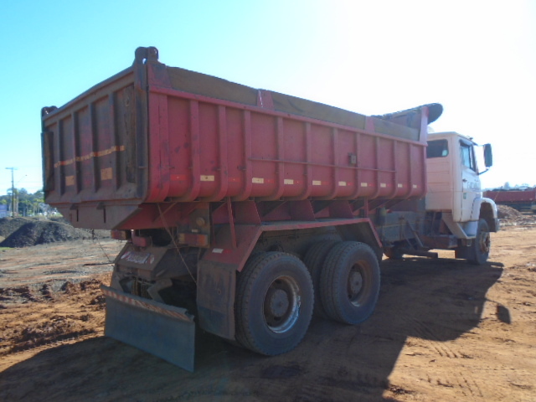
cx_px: 268
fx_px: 403
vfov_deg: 53.1
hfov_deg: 67.3
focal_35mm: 26
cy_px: 201
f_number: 3.2
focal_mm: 4.6
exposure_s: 1/400
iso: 100
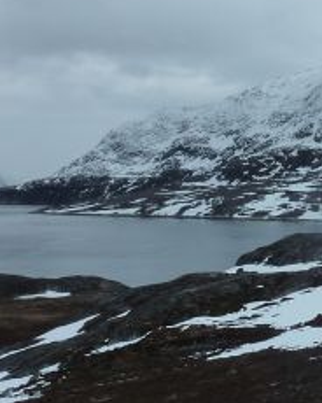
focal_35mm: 85
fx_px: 1013
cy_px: 135
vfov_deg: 22.4
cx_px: 406
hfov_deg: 17.1
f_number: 5.6
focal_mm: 4.1
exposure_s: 1/640
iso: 125
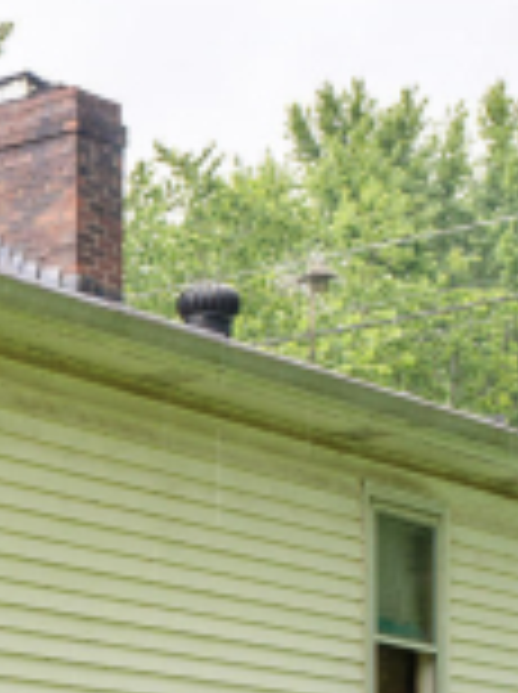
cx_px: -401
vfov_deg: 14.2
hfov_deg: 10.3
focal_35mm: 136
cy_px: 734
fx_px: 2721
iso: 125
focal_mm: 29
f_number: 4
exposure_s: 1/80
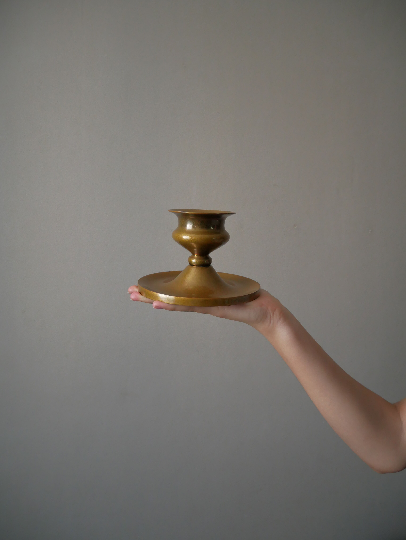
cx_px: 203
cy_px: 270
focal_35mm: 24
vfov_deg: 71.6
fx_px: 375
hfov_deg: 56.9
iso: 1250
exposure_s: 1/60
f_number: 3.5
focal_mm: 12
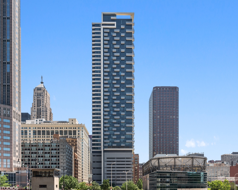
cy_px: 95
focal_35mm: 41
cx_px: 127
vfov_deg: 36.5
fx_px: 289
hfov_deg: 44.8
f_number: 8
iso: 320
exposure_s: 1/400
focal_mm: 36
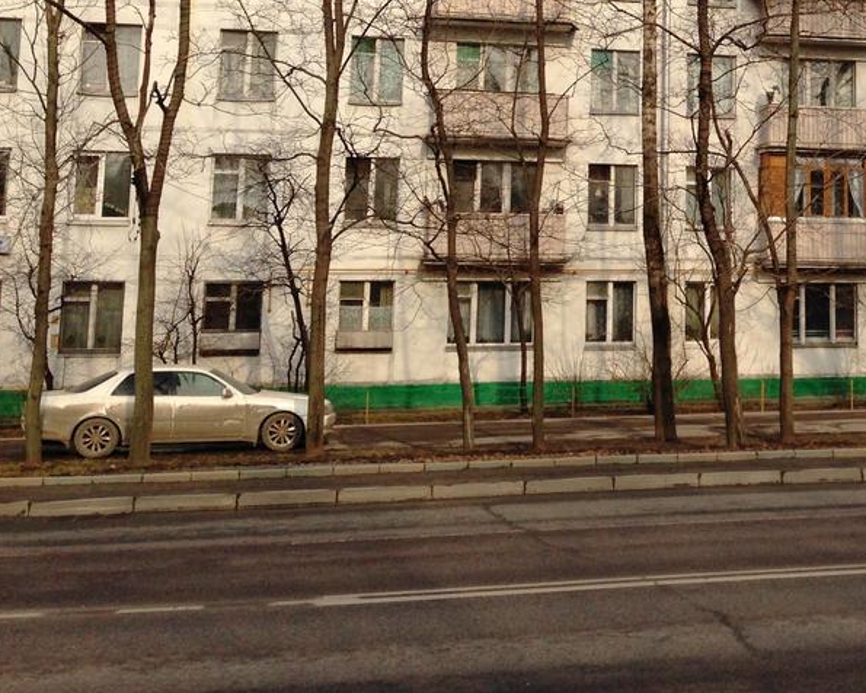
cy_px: 57
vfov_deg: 22.8
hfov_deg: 27.6
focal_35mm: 65
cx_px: 841
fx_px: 1666
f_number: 2.4
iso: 50
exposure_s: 1/1043
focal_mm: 4.12
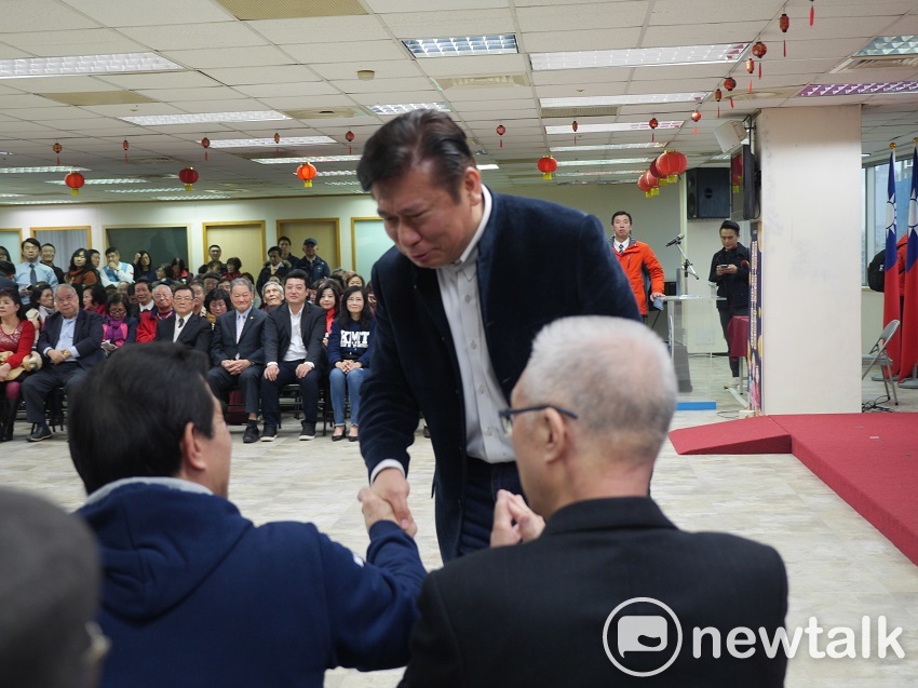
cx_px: 459
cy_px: 344
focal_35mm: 46
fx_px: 1220
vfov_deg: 31.5
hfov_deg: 41.2
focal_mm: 23
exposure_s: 1/125
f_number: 2.8
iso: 640
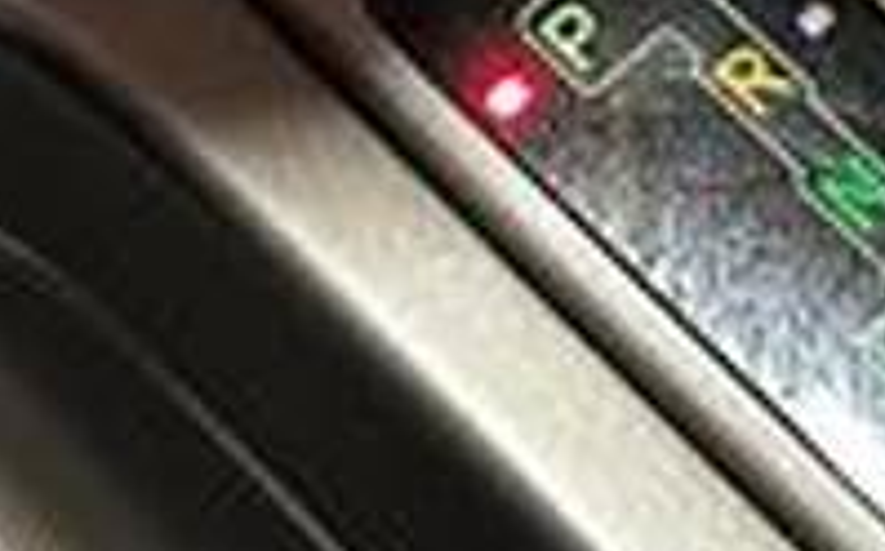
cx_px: 556
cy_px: -911
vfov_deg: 7.3
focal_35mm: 164
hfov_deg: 12.8
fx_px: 3952
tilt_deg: -47.0
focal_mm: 6.86
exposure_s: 1/40
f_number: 1.78
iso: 1000
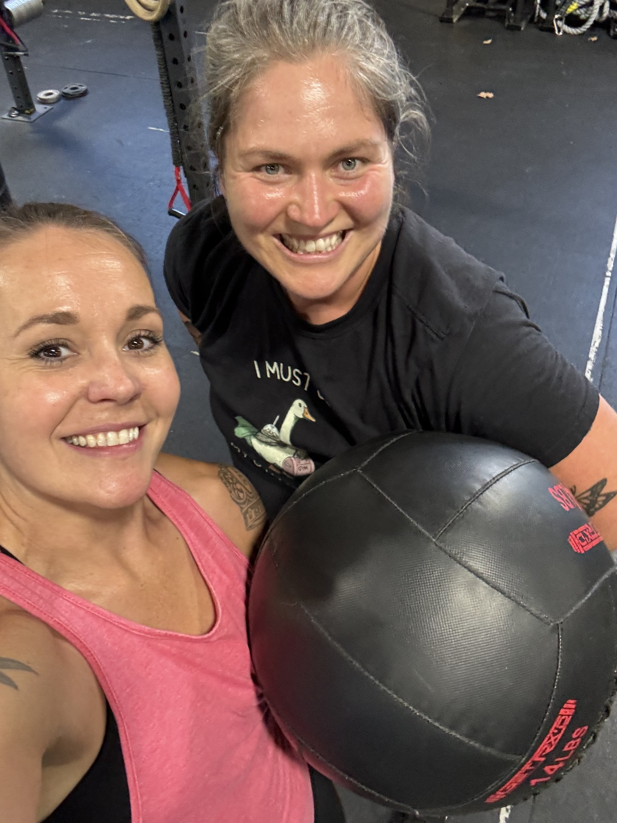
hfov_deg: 46.8
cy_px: 412
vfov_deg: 60.0
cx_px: 308
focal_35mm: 30
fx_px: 713
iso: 125
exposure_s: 1/60
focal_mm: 2.69
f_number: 1.9
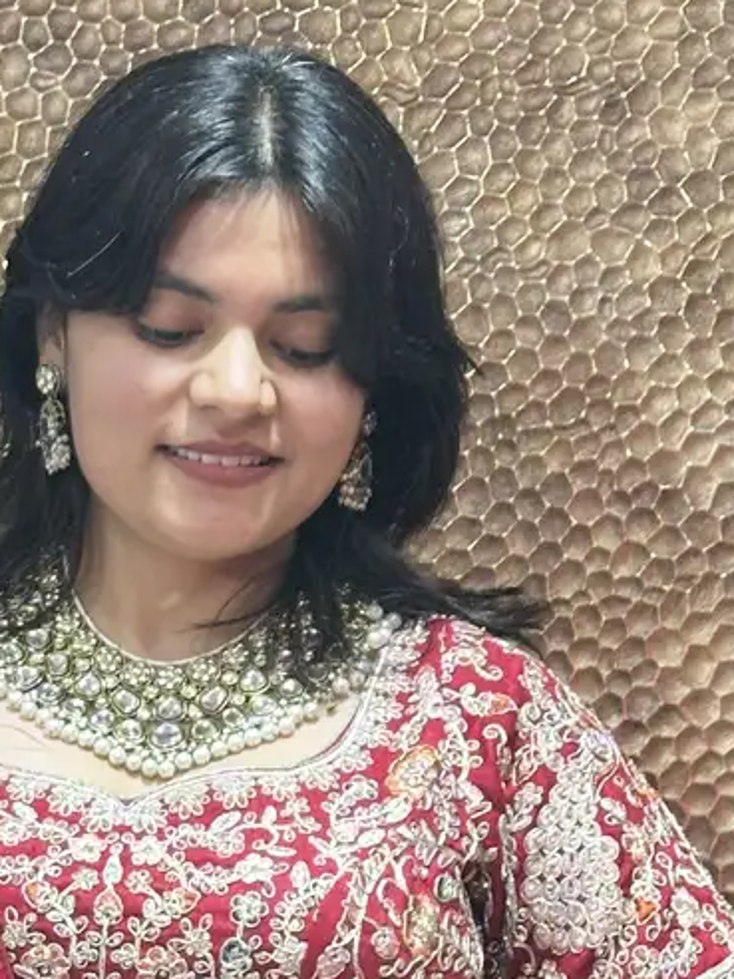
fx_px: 4410
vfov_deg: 12.5
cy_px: 961
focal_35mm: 156
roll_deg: -0.8
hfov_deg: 9.5
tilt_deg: -1.2
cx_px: 213
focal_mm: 6.86
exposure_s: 1/50
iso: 100
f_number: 1.78
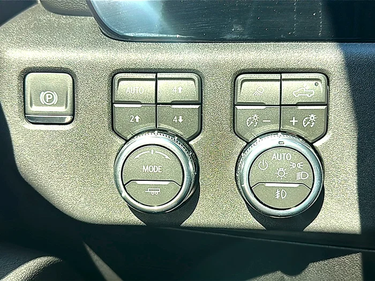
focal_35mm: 37
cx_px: 188
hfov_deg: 50.1
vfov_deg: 38.7
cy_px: 140
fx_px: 401
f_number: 1.78
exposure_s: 1/168
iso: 64
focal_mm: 6.86
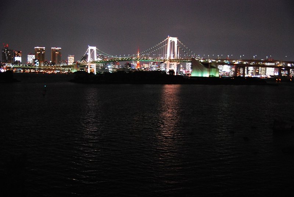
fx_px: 319
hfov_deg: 49.5
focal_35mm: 39
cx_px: 147
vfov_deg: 34.4
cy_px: 98
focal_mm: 26
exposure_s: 1/6
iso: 1600
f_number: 3.5
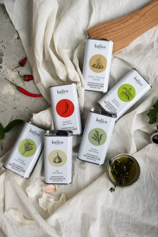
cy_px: 118
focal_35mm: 49
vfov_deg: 40.3
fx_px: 323
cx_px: 79
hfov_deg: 27.5
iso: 1000
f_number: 4.5
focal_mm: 49
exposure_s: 1/160
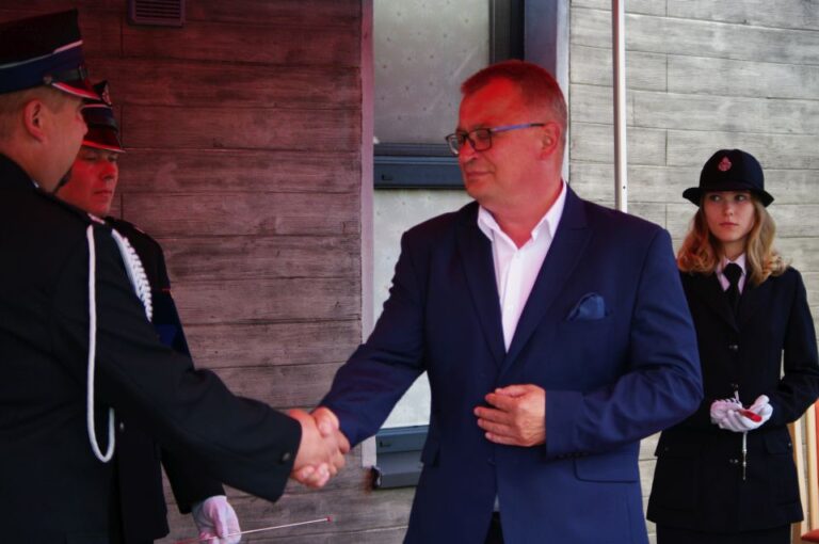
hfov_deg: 23.4
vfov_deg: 15.7
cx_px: 410
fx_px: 1977
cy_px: 272
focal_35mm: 87
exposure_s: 1/180
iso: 200
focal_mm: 58
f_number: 4.5
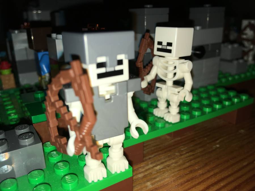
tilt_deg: -18.9
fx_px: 214
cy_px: 96
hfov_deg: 61.7
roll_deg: +1.1
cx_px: 128
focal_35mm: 29
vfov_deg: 48.2
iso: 25
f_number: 2.2
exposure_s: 1/503
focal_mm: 4.15
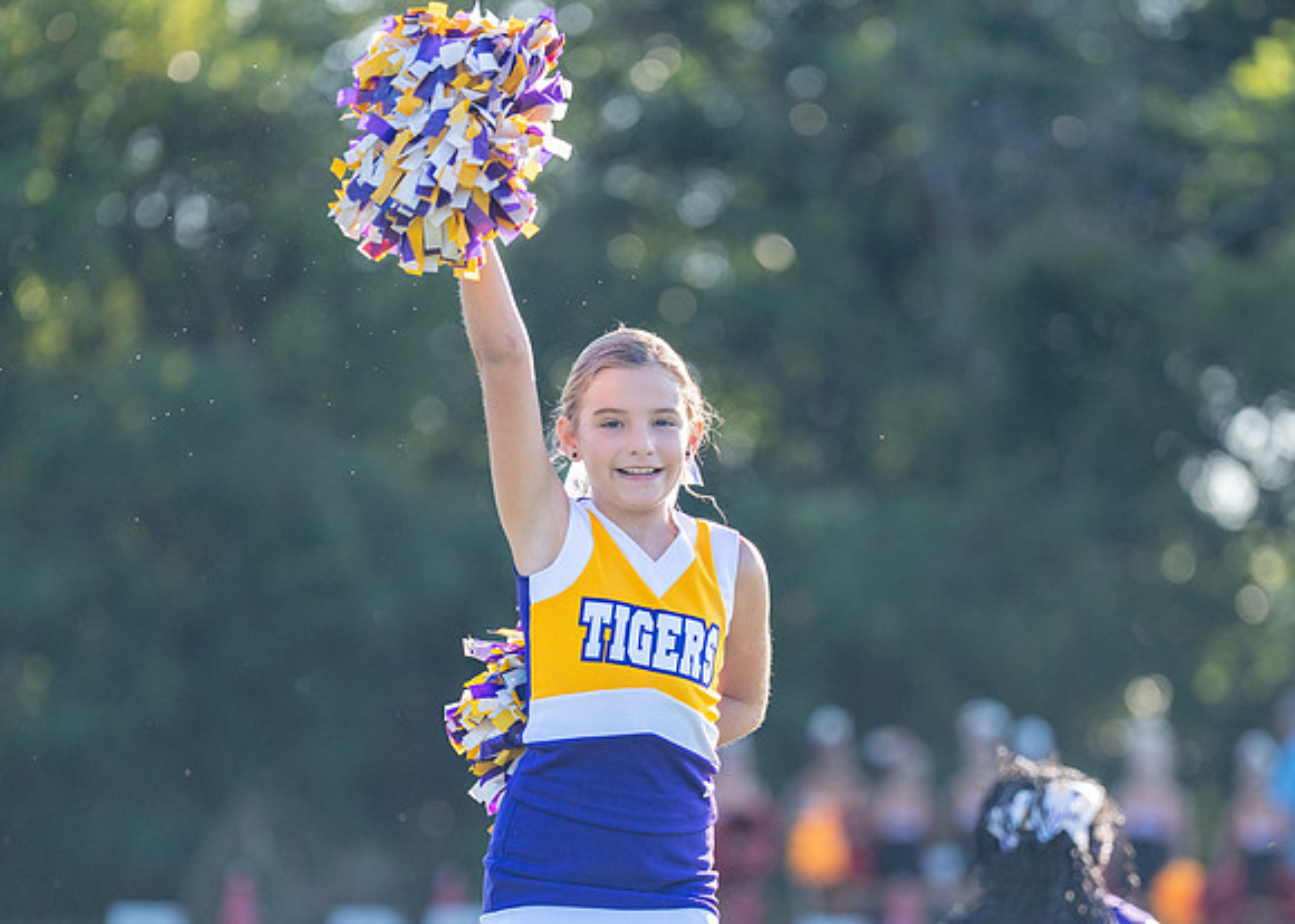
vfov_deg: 5.3
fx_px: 9923
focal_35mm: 270
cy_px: 700
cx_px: 686
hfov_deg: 7.5
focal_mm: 164
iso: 400
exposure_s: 1/2000
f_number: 2.8
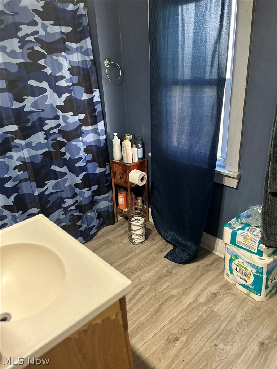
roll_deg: +2.9
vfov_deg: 67.3
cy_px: 184
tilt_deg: -21.2
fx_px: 277
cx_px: 138
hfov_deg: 53.1
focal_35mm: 26
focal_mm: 5.7
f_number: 1.5
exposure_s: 1/60
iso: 250
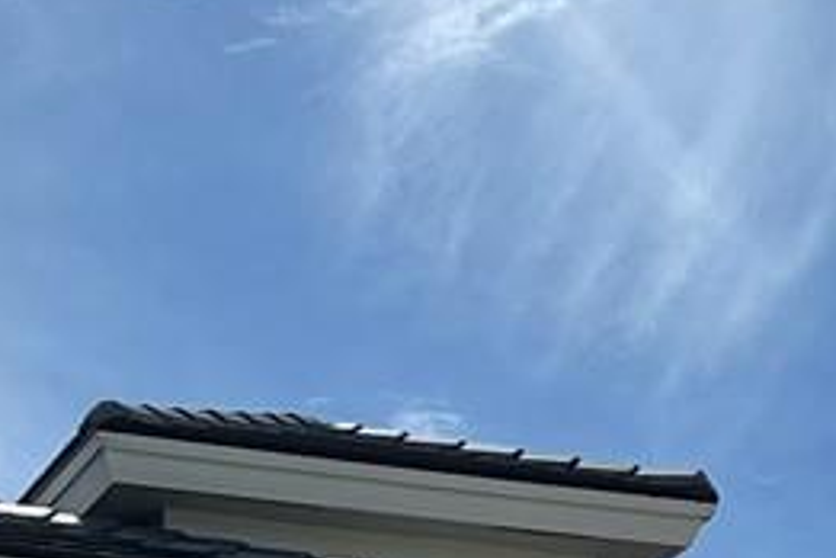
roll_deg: +1.4
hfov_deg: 12.3
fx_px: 3855
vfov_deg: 8.0
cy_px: 1013
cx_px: 634
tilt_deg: +9.1
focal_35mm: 166
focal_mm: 5.7
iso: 50
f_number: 1.5
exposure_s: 1/9434
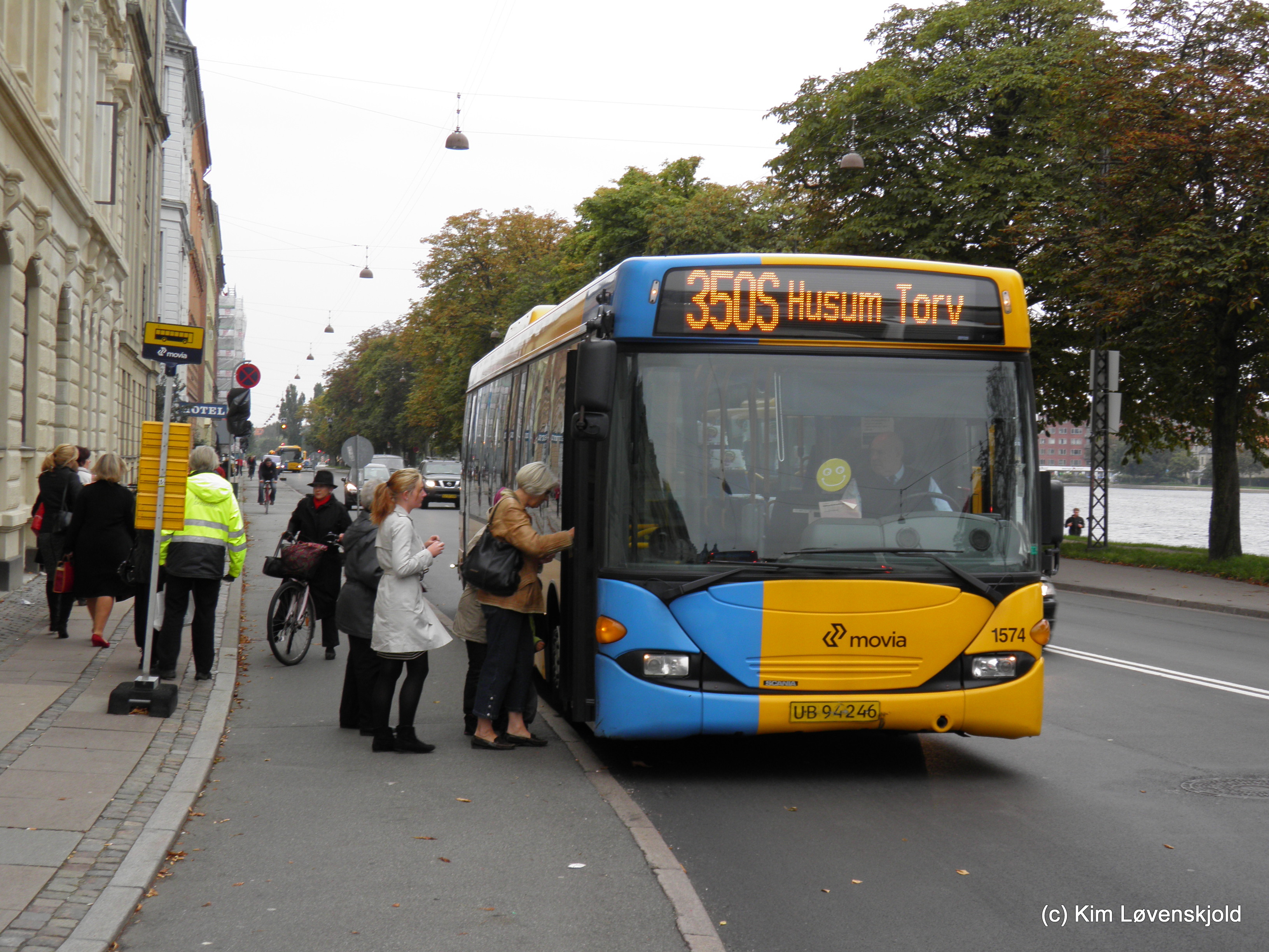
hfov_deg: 34.9
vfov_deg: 26.6
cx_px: 634
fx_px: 2016
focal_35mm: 55
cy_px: 476
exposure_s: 1/60
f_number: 3.6
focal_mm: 10
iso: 50
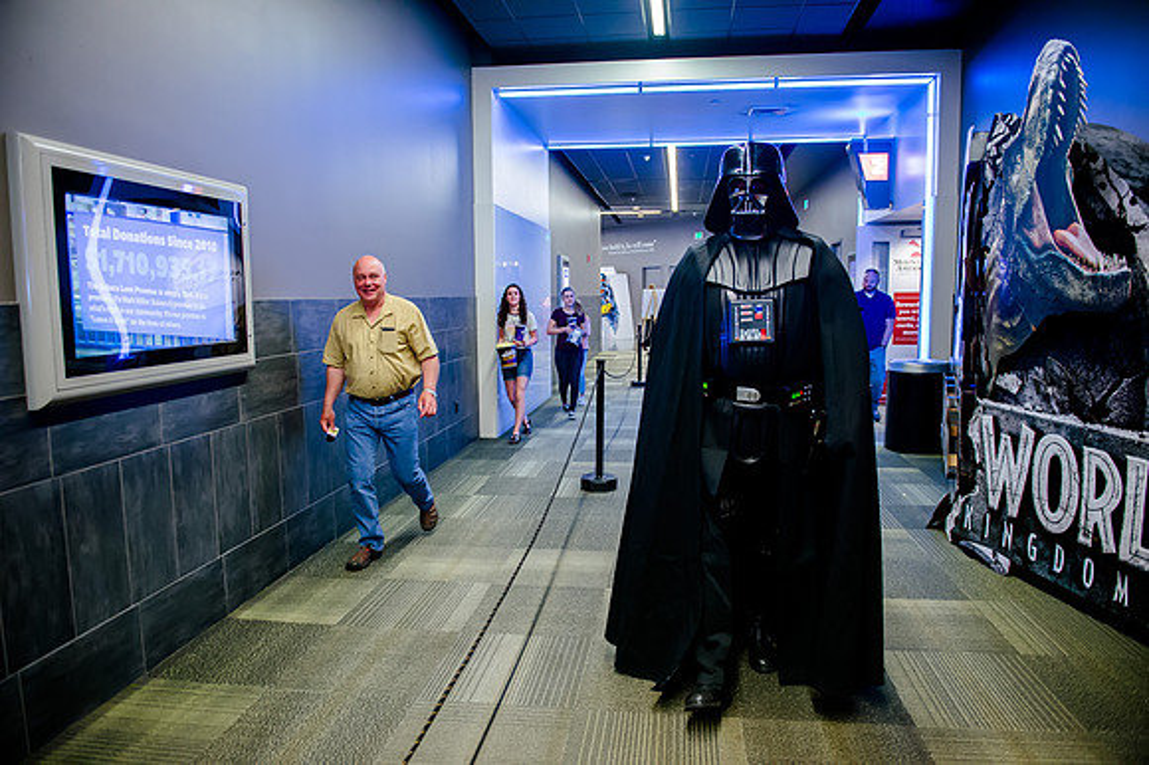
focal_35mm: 24
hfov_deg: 73.8
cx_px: 574
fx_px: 766
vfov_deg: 53.1
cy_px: 382
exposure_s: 1/100
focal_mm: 24
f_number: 2.8
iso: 3200
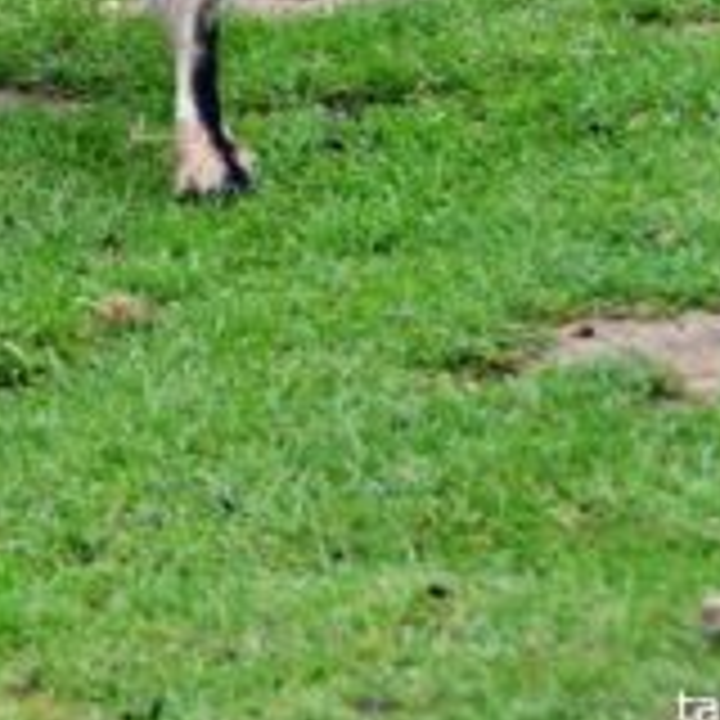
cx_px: -450
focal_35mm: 458
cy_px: -214
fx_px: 10778
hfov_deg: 3.8
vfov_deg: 3.8
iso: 400
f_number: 6.3
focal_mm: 90
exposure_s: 1/160
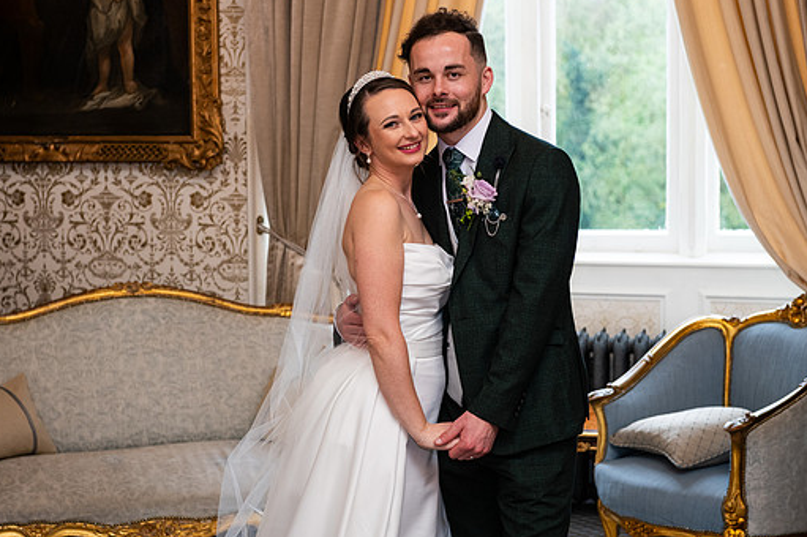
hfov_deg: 27.0
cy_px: 246
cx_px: 411
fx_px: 1680
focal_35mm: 75
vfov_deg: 18.2
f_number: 5
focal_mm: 66
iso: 800
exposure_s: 1/160
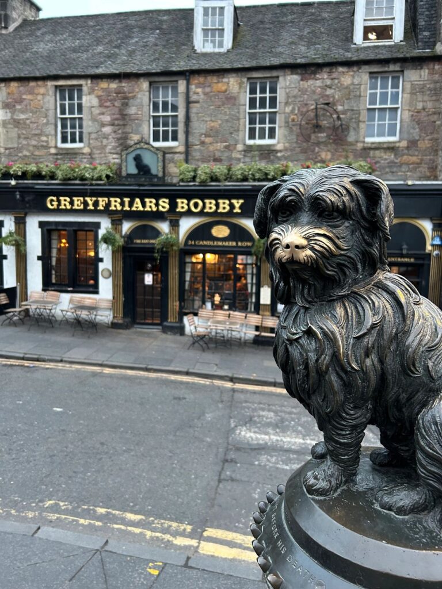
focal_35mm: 26
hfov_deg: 53.1
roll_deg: -1.1
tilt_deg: -4.7
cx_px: 221
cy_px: 294
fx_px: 443
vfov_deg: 67.3
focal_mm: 5.7
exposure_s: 1/50
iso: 250
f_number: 1.5
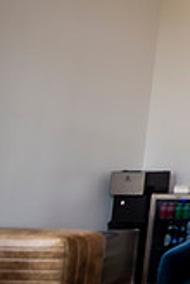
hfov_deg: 13.6
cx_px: 497
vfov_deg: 38.0
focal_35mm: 52
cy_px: 109
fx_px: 412
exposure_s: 1/125
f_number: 2.8
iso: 200
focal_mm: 14
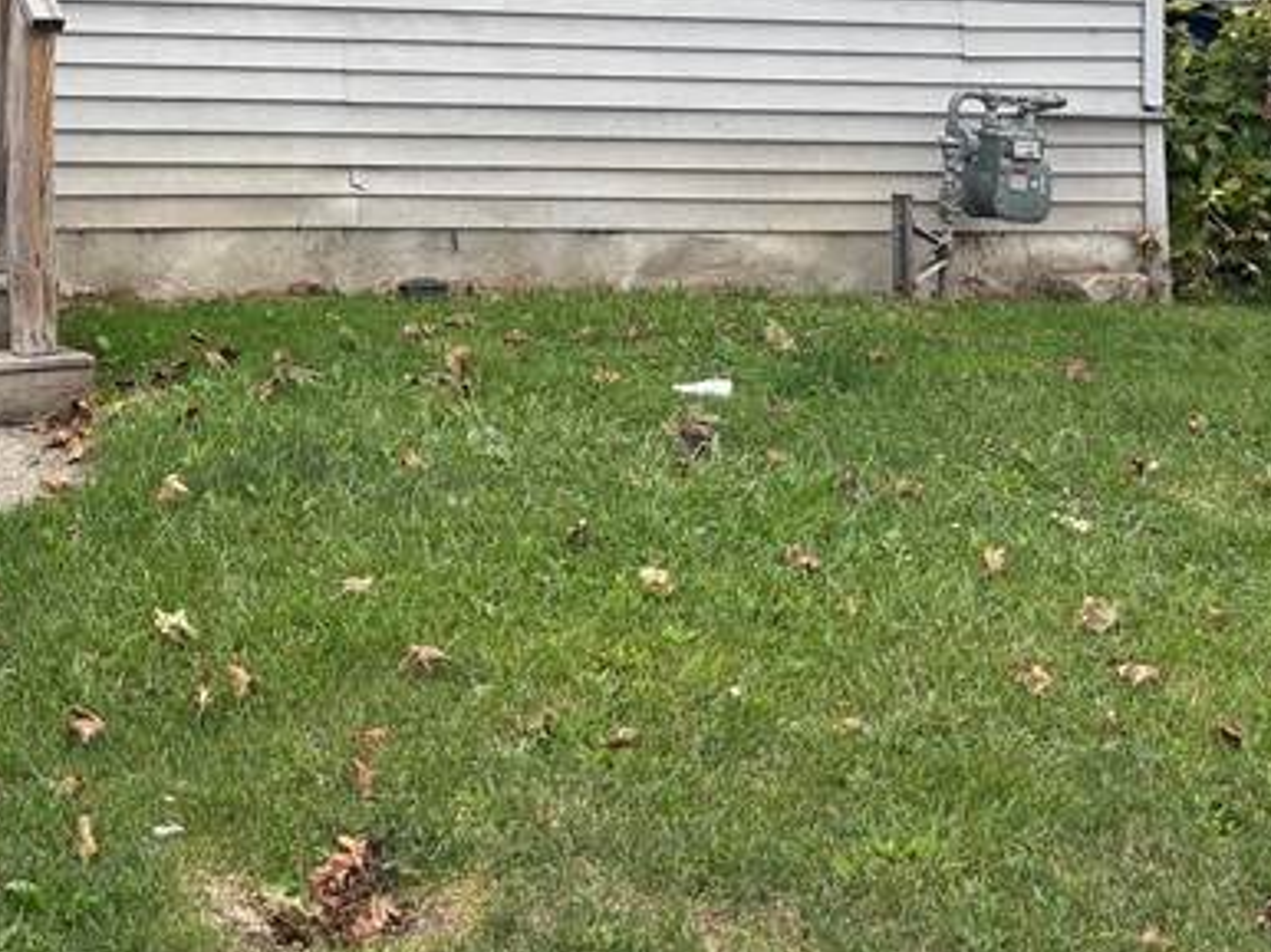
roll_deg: -0.3
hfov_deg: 27.0
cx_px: 82
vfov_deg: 20.1
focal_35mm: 69
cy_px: -145
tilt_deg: +2.6
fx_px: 2532
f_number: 1.6
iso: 50
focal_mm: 5.96
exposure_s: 1/448
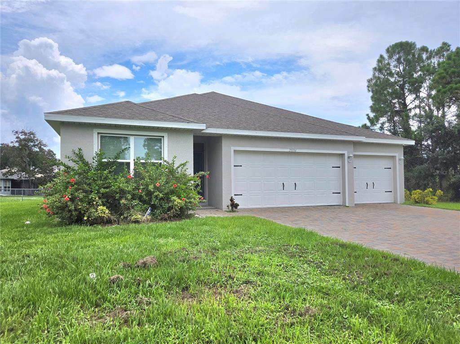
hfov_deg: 74.0
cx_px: 230
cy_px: 172
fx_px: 305
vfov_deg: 58.8
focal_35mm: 23
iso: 80
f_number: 1.8
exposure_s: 1/10000
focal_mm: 5.4
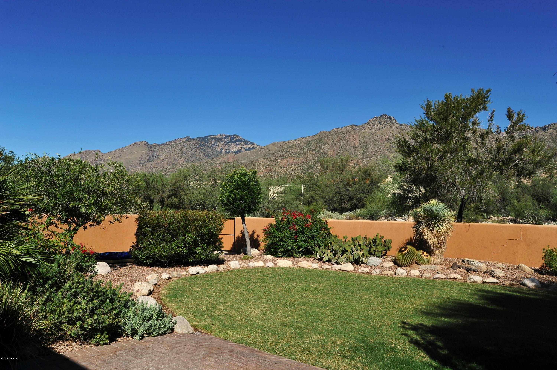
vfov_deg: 46.3
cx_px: 278
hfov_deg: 65.5
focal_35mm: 28
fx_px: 433
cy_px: 185
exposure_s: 1/320
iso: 320
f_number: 14
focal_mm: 28
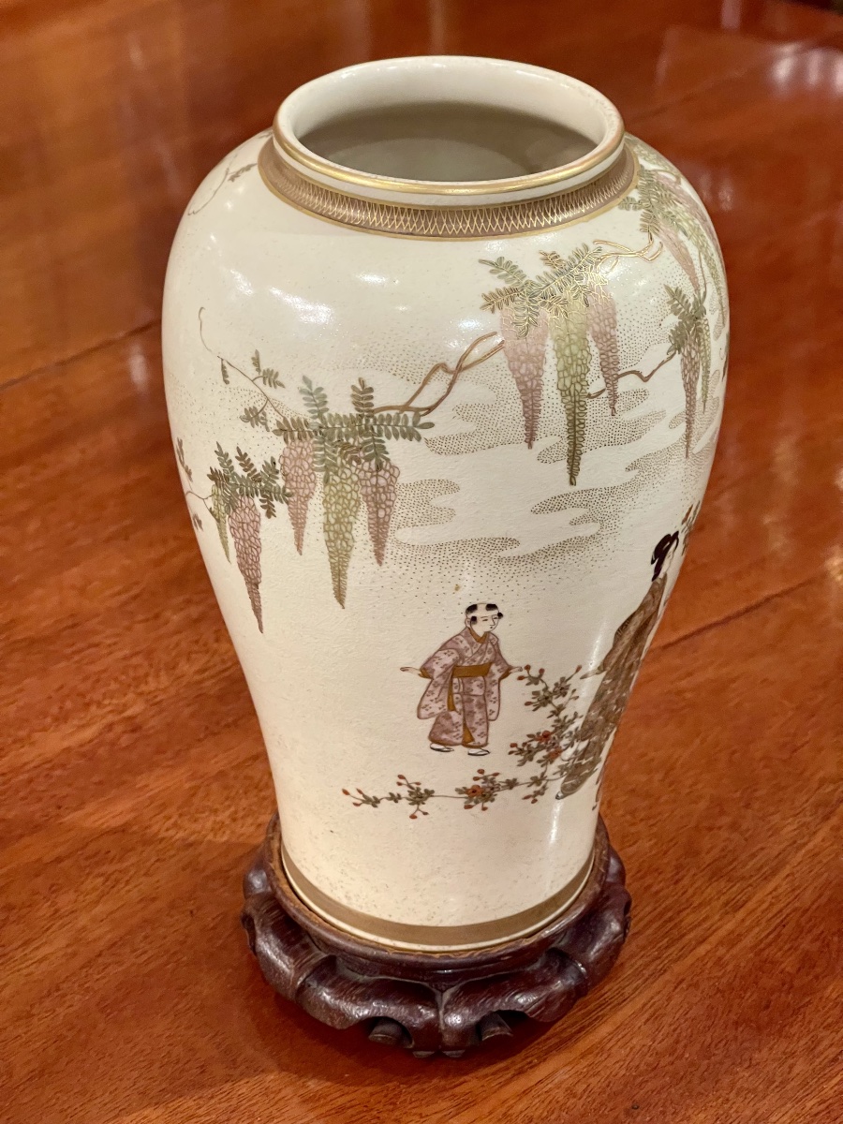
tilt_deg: -31.8
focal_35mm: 64
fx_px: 2078
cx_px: 422
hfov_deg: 22.9
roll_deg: +0.5
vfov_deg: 30.3
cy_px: 562
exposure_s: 1/50
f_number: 2.2
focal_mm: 7.5
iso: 400
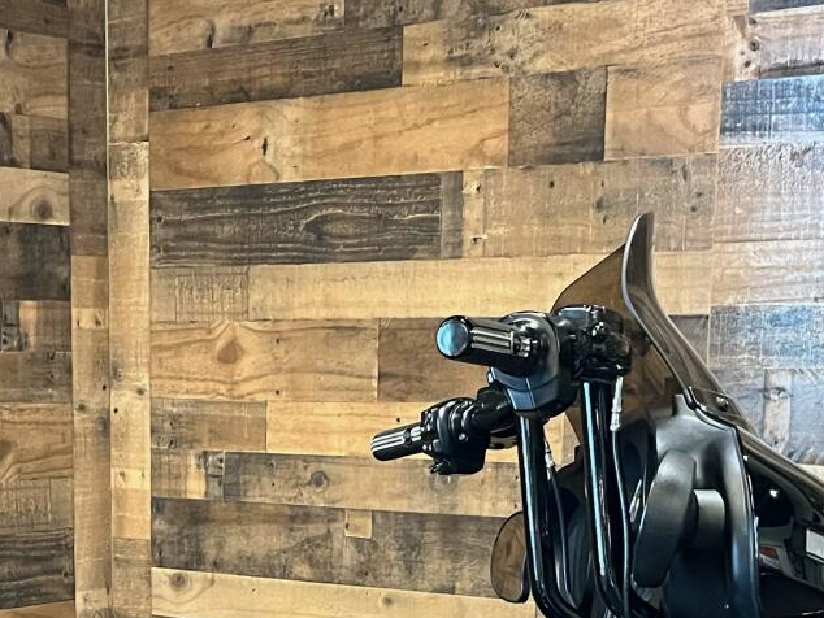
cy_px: 710
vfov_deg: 17.3
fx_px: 1953
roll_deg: -0.2
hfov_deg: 23.5
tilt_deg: -11.8
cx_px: 168
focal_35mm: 82
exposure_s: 1/60
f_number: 1.6
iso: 500
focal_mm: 5.1
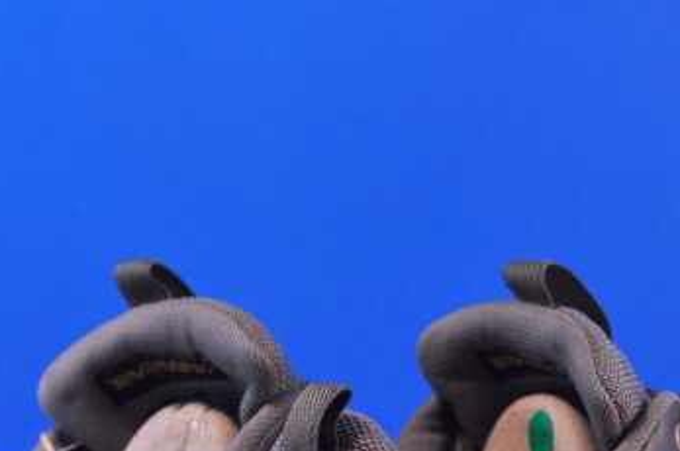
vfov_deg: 7.9
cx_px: 368
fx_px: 3262
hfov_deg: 11.9
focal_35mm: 173
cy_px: 487
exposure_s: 1/250
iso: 250
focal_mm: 50
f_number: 3.2
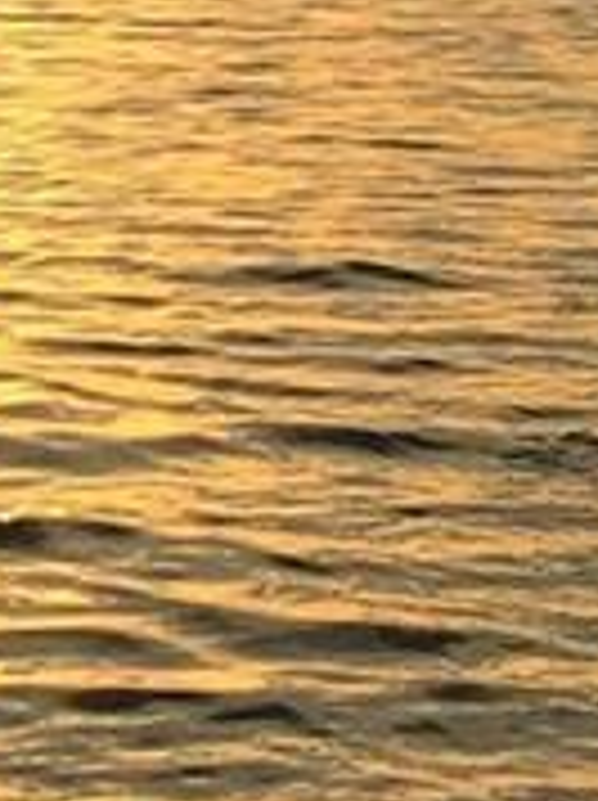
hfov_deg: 7.1
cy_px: -4
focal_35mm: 196
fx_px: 4525
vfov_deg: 10.0
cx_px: -845
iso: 32
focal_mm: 4.15
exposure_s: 1/4405
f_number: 2.2
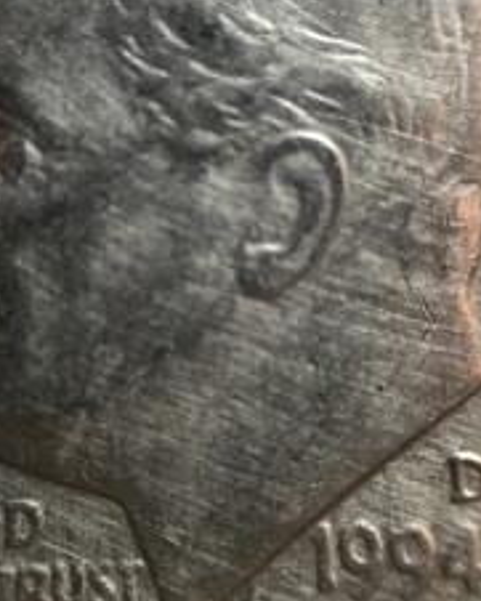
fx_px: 996
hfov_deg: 27.0
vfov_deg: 33.2
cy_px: 183
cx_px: 170
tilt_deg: -83.8
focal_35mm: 56
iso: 50
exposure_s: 1/30
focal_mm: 4.15
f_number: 2.2
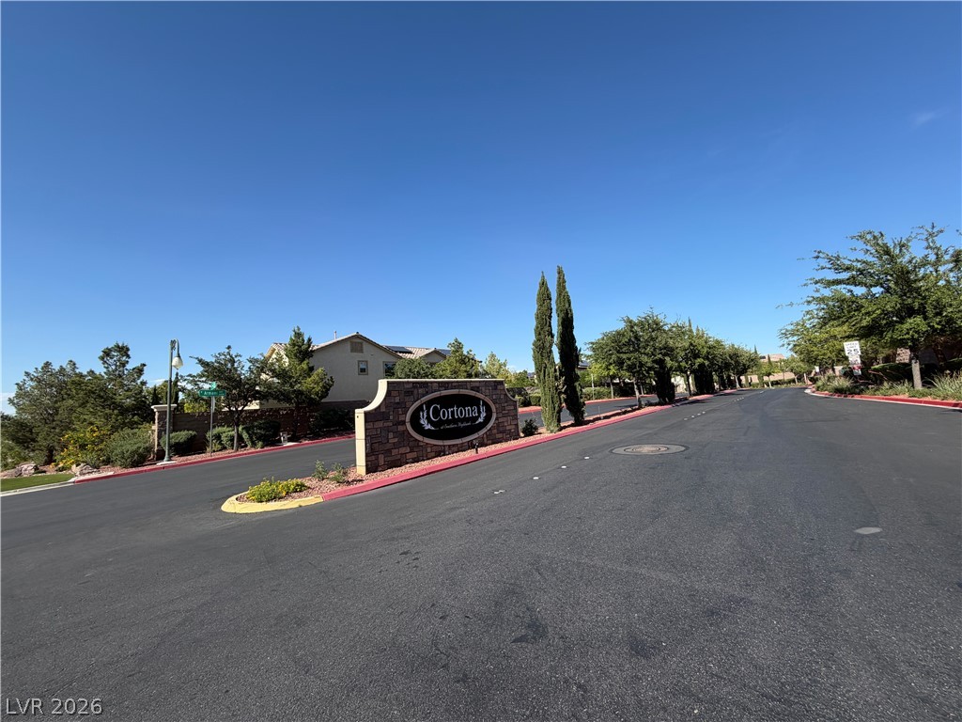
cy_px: 361
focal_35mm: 14
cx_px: 481
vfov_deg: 85.7
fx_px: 389
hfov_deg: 102.1
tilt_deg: +7.8
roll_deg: +3.8
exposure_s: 1/770
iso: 25
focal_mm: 2.22
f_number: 2.2
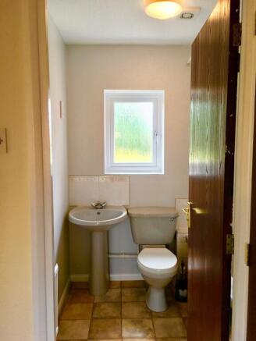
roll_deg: +0.1
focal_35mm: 29
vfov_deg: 61.6
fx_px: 286
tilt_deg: -4.1
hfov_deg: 48.2
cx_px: 128
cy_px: 170
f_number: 2.2
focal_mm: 4.15
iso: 32
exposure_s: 1/50
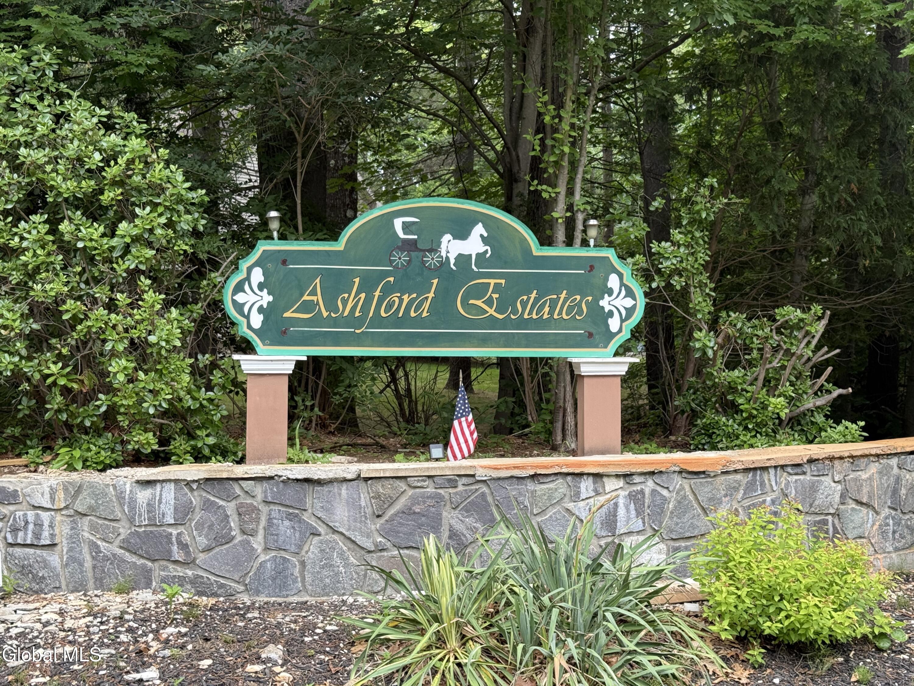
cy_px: 343
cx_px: 457
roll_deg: +0.7
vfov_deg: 30.3
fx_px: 1267
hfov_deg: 39.7
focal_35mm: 48
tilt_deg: +0.5
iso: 64
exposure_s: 1/326
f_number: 1.78
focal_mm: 6.76
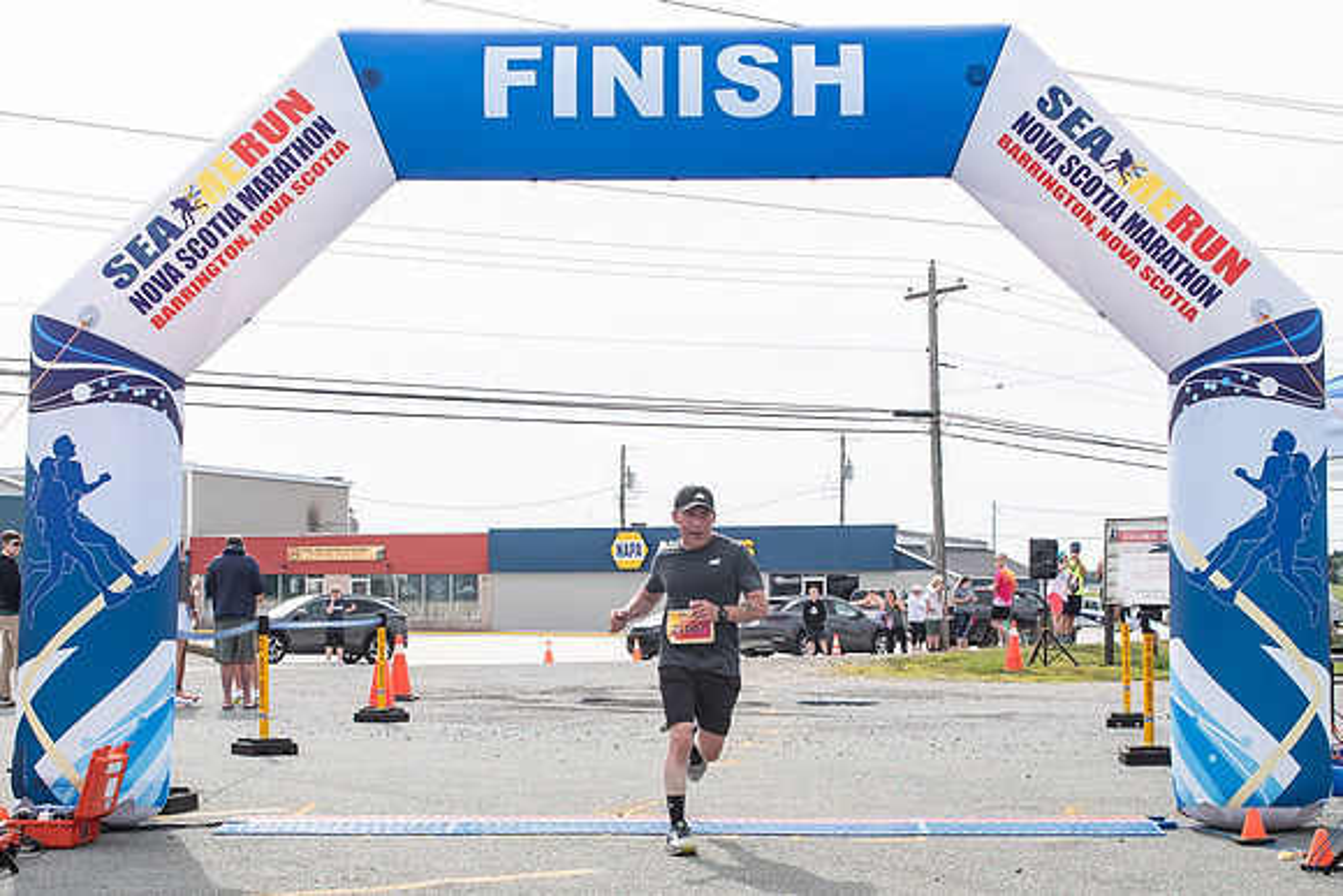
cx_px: 657
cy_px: 563
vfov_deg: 22.4
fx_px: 2253
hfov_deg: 33.2
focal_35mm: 60
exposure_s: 1/3200
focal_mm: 32
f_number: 4
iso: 800
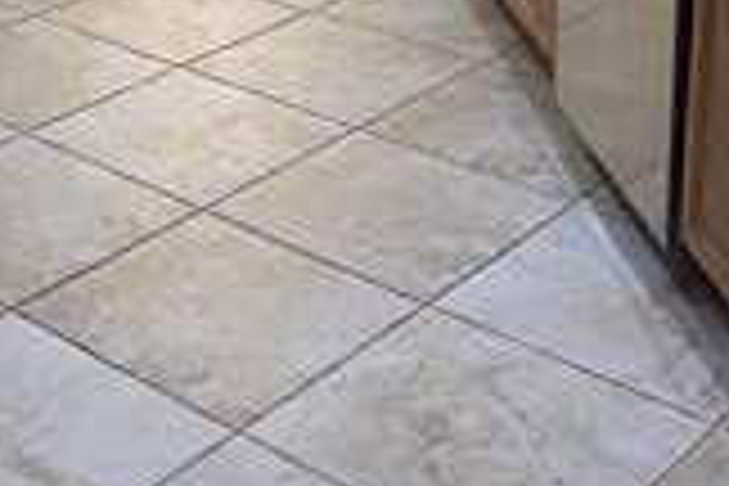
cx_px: 58
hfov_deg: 25.4
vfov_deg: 16.3
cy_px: -234
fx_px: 1559
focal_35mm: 77
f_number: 1.6
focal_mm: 5.1
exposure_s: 1/60
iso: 100
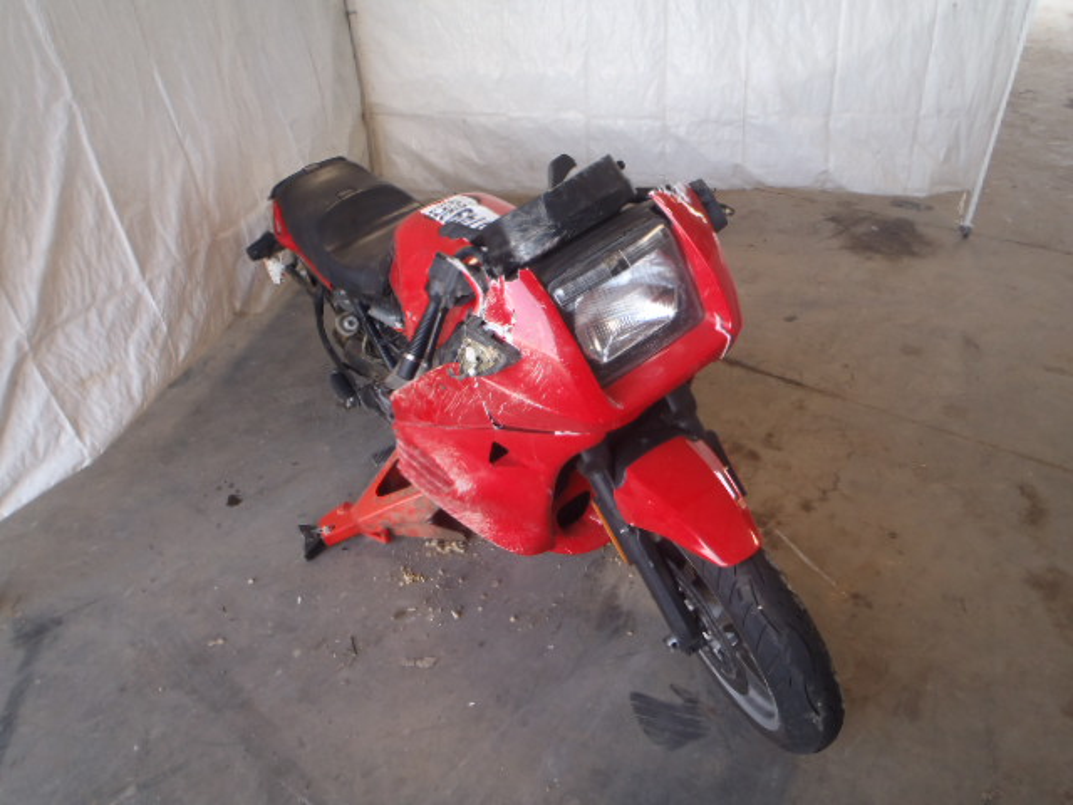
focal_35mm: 28
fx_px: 868
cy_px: 402
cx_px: 536
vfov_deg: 49.7
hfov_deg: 63.4
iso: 100
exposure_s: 1/50
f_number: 3.5
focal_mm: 5
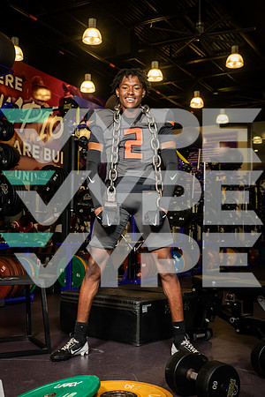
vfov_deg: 42.7
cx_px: 132
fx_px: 508
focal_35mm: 46
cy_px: 198
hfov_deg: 29.2
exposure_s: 1/250
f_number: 5.6
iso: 500
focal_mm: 46
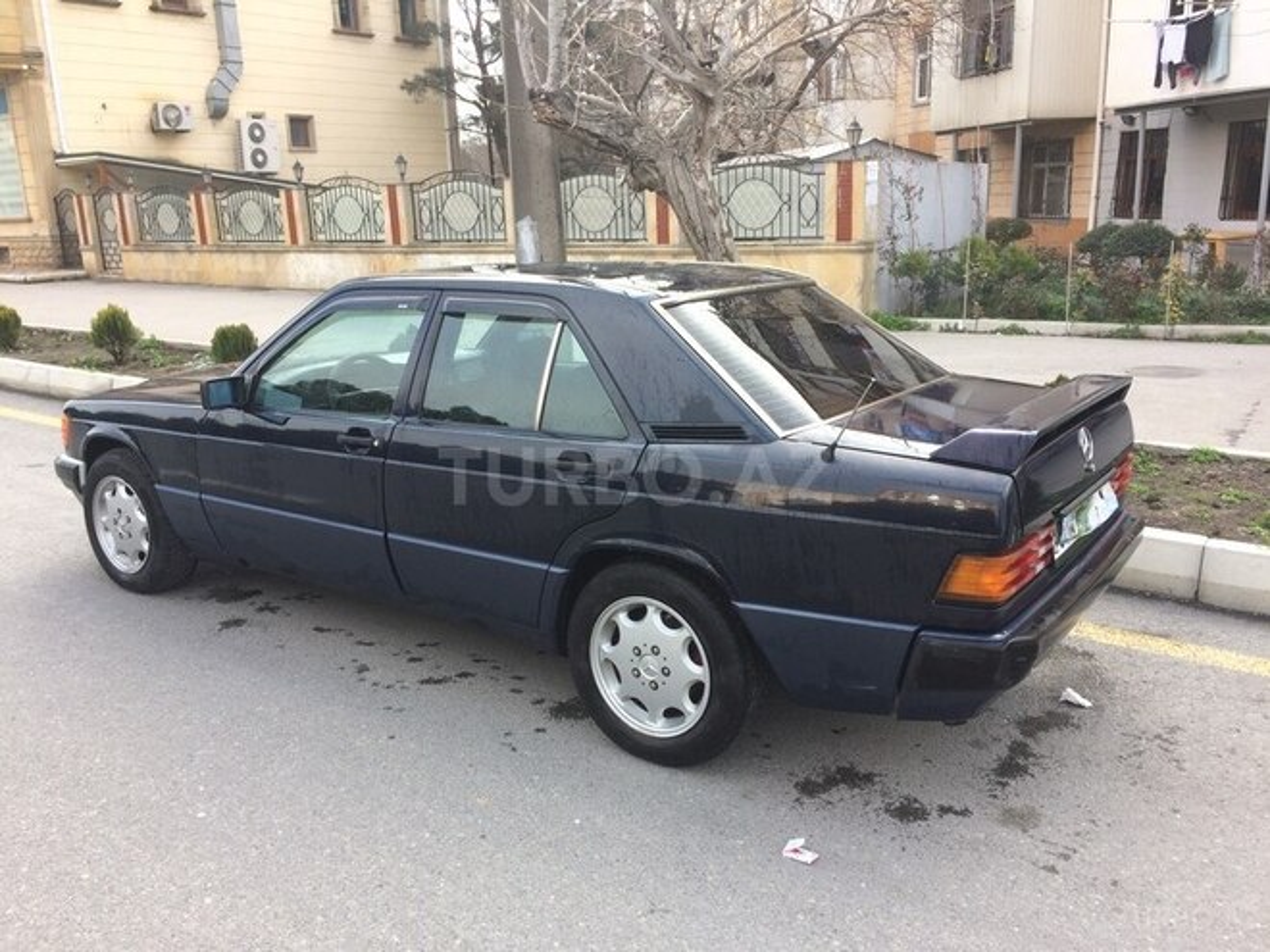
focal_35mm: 29
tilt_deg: -13.7
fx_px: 1064
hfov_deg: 61.7
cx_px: 635
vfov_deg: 48.2
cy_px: 476
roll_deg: +2.2
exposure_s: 1/297
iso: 32
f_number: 2.2
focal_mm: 4.15
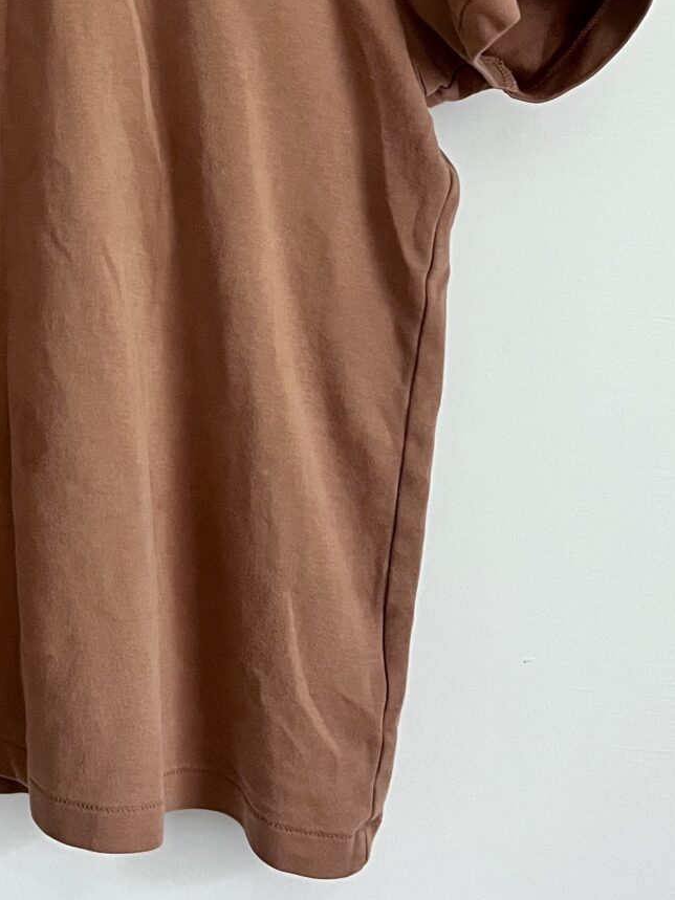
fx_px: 1612
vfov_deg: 30.0
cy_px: 114
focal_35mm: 62
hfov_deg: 22.7
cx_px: -1
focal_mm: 5.1
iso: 320
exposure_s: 1/60
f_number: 1.6
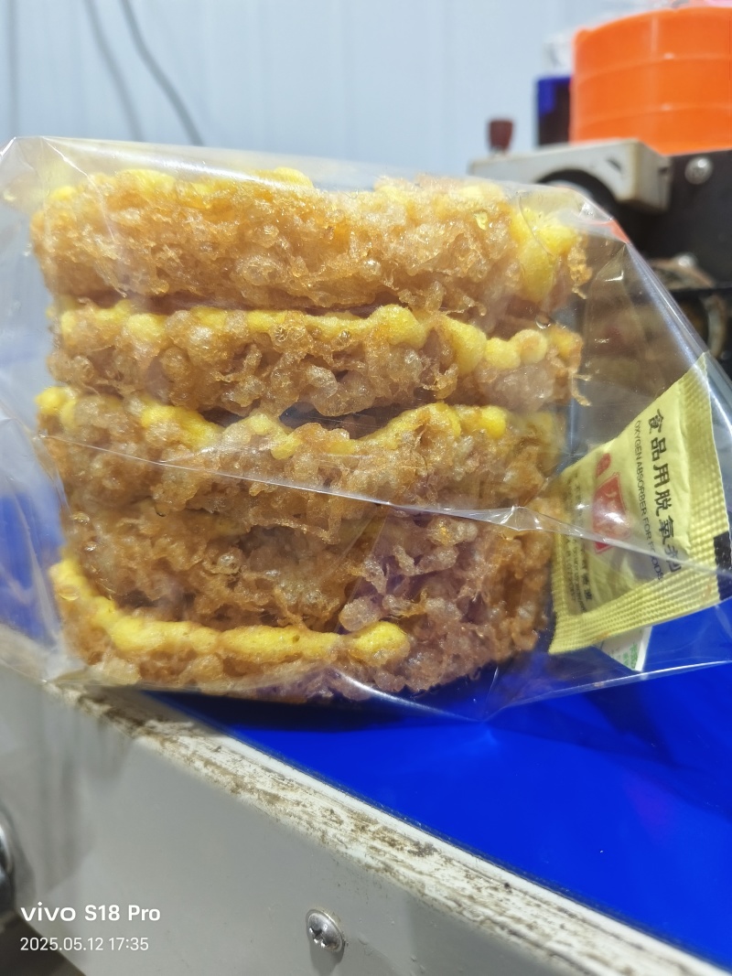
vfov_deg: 73.9
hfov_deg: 58.9
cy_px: 488
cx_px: 366
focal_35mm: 23
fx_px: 649
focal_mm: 5.6
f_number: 1.88
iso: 1053
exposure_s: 1/33.3
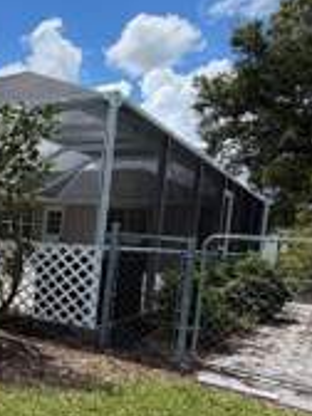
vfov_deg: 46.4
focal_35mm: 40
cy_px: 260
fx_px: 481
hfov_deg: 26.3
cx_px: -156
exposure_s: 1/820
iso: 25
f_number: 2.2
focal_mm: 2.22
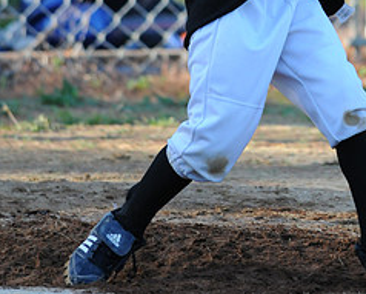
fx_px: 11138
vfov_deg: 1.5
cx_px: 282
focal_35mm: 1027
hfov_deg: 1.9
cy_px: -102
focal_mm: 300
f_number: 4
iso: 800
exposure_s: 1/1000
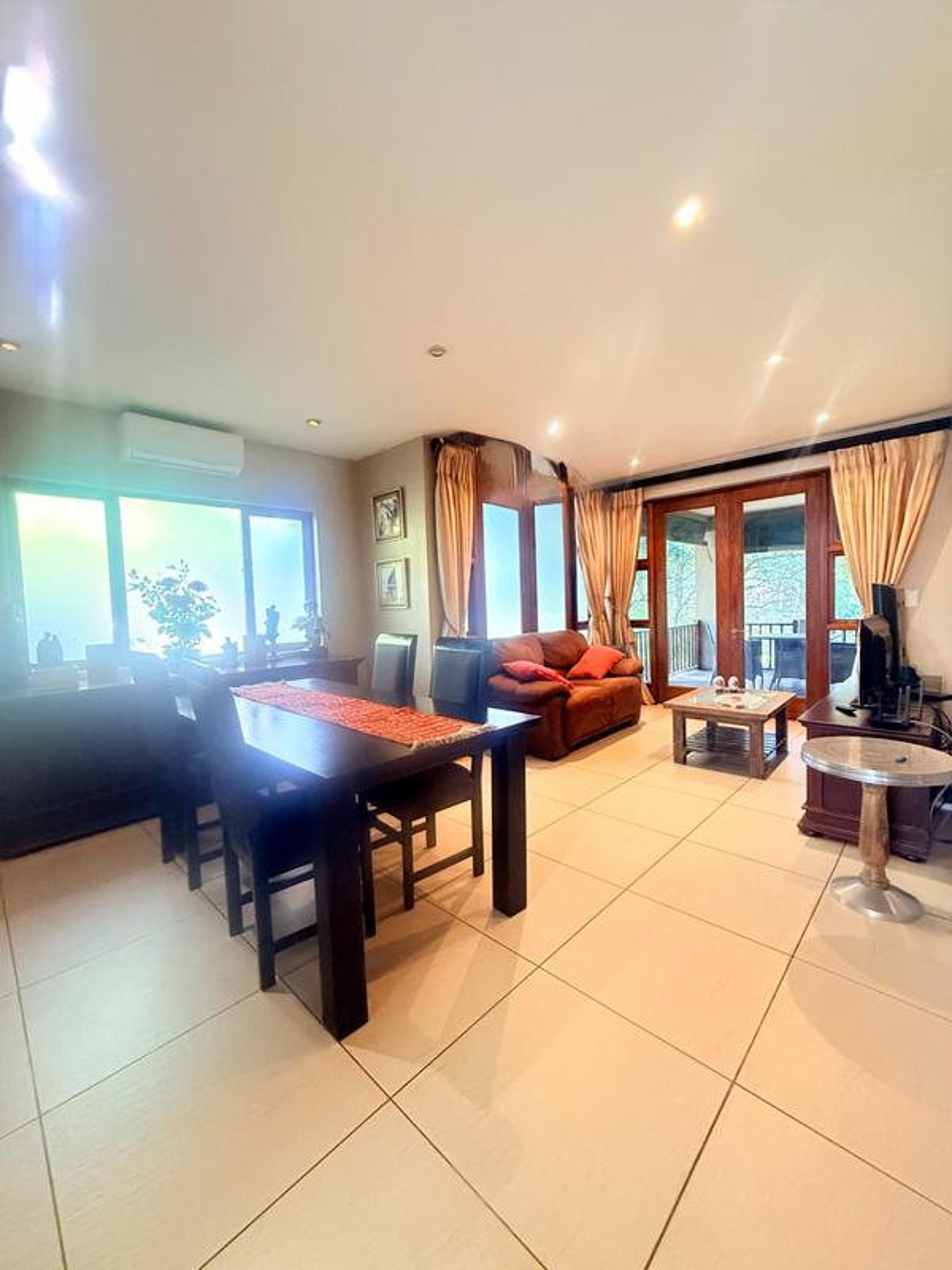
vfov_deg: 102.1
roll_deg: +2.0
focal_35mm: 14
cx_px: 476
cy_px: 635
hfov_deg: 85.7
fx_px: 513
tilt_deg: -2.9
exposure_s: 1/50
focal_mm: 2.22
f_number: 2.2
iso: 800
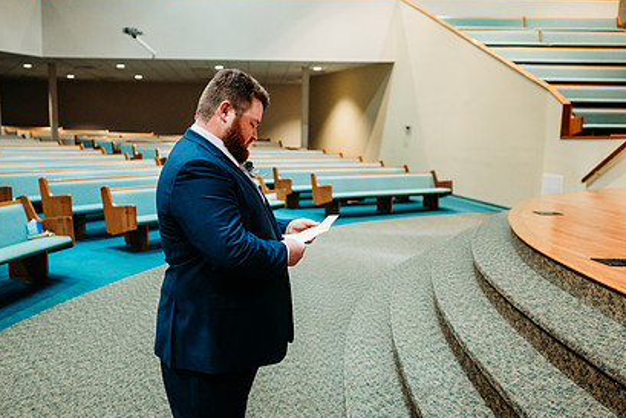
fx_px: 591
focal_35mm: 34
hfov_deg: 55.4
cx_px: 254
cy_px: 233
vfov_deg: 38.9
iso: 2000
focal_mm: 24
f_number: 1.8
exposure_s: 1/100
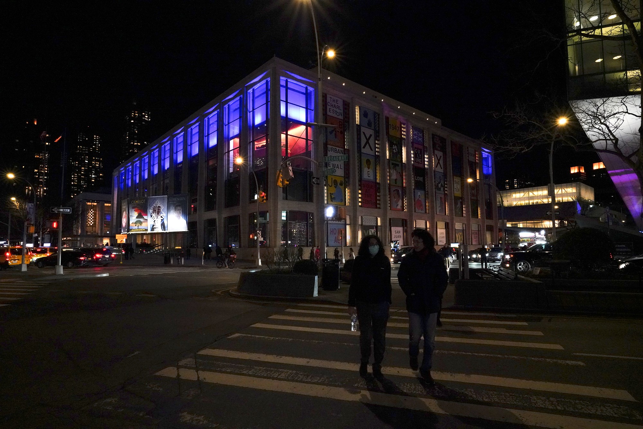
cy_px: 214
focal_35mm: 20
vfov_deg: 61.9
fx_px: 357
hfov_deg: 84.0
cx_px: 322
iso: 10000
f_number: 9
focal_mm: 20
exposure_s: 1/80
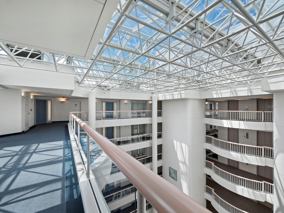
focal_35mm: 14
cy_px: 106
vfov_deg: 85.7
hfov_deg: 102.0
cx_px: 142
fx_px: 115
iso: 320
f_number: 11
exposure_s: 1/8
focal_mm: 7
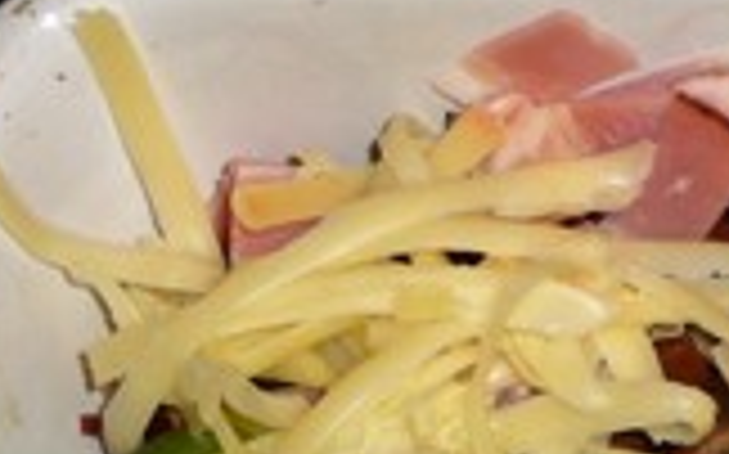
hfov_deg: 8.9
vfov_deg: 5.5
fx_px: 4586
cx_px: 1012
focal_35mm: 231
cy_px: 1007
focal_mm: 9.3
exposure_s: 1/30
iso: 100
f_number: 4.3
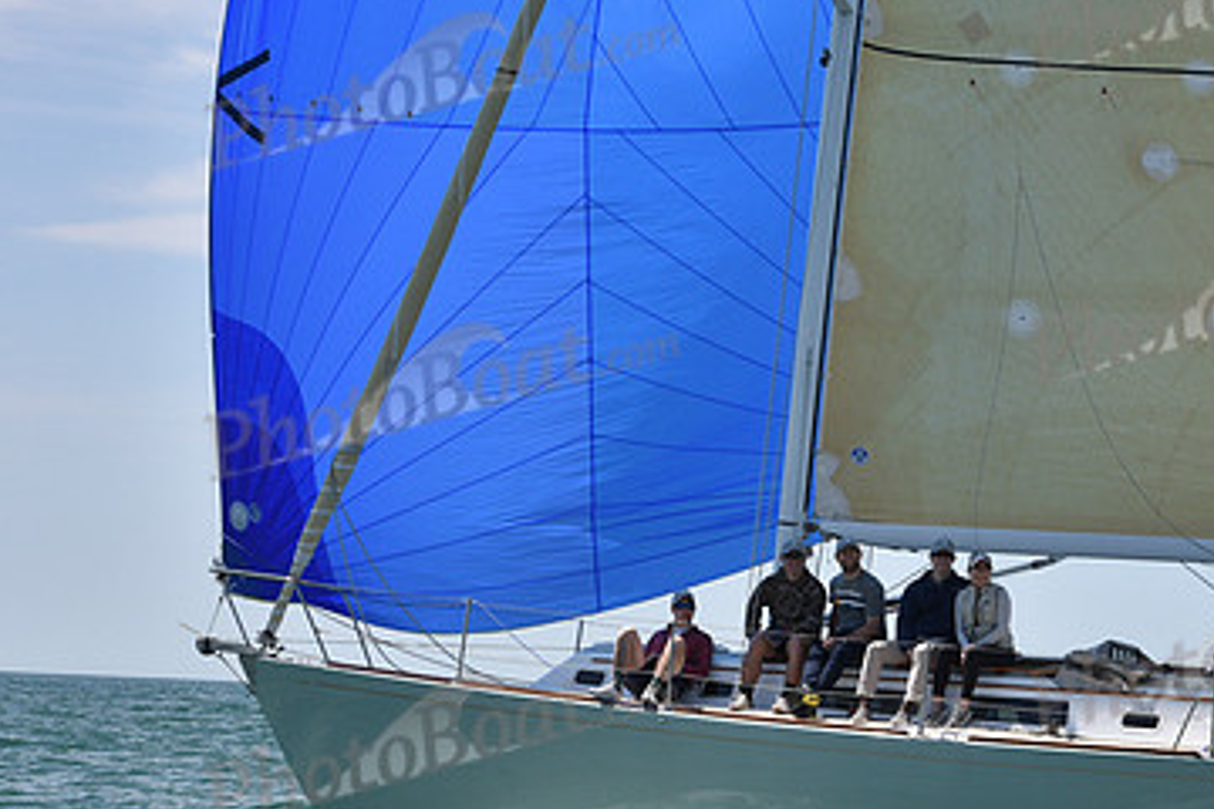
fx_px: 4451
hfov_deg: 15.5
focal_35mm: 132
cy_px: 521
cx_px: 857
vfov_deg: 10.4
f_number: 6.3
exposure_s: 1/800
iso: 400
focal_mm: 82
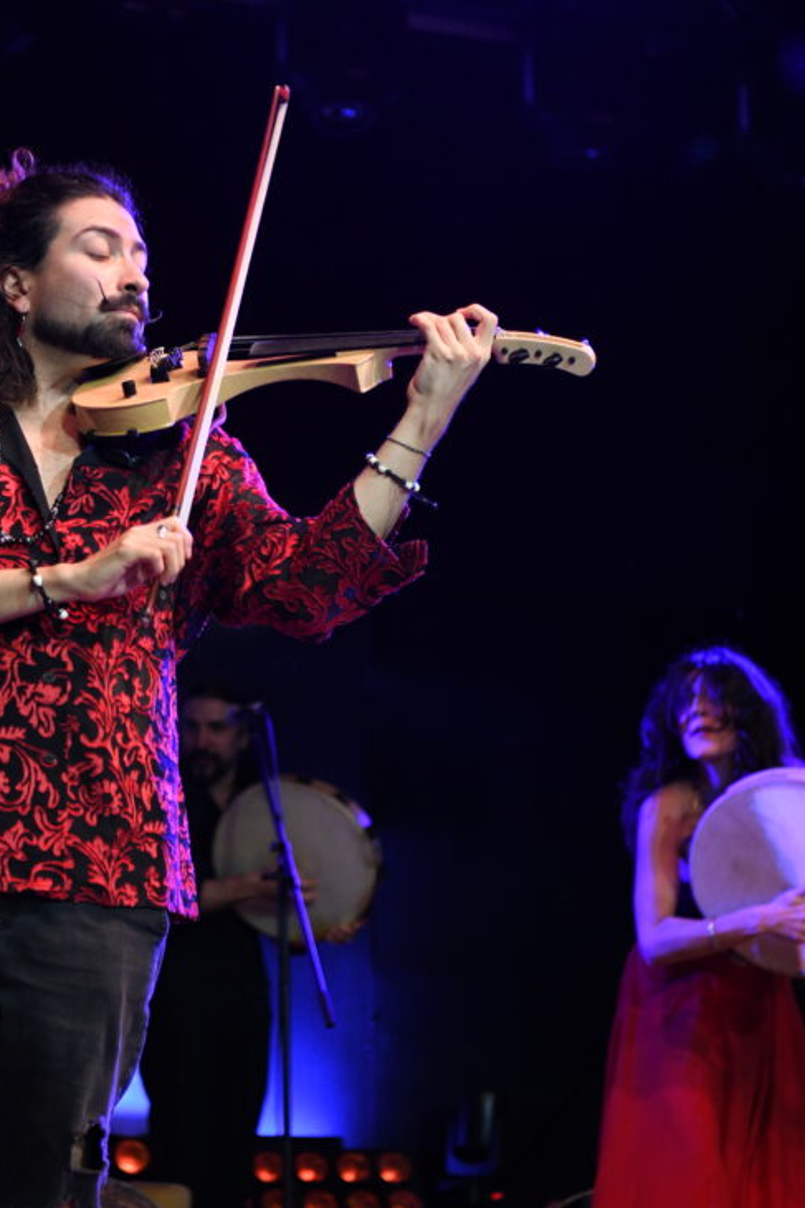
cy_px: 595
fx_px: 2752
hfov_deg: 16.5
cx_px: 188
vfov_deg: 24.8
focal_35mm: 82
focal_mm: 52
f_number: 2.8
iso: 2000
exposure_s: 1/320
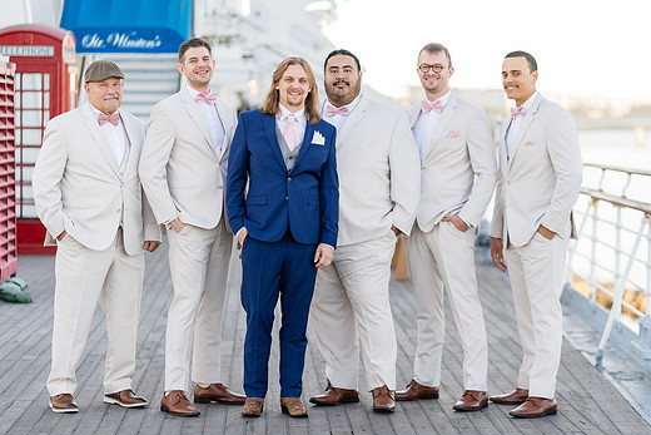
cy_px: 211
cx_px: 329
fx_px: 1881
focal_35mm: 104
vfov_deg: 13.2
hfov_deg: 19.6
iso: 100
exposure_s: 1/400
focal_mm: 85
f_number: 1.8
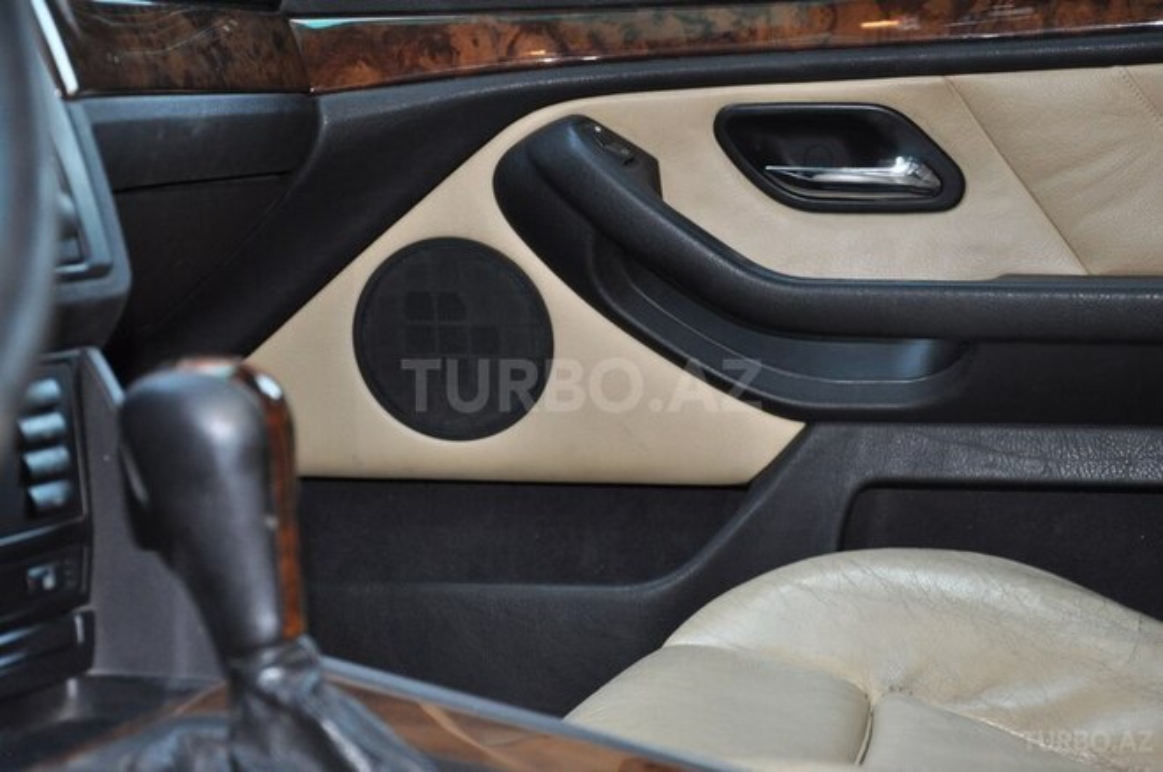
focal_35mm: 87
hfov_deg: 23.4
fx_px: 2806
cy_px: 386
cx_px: 582
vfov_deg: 15.7
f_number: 5
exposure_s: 1/60
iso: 1250
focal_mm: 58
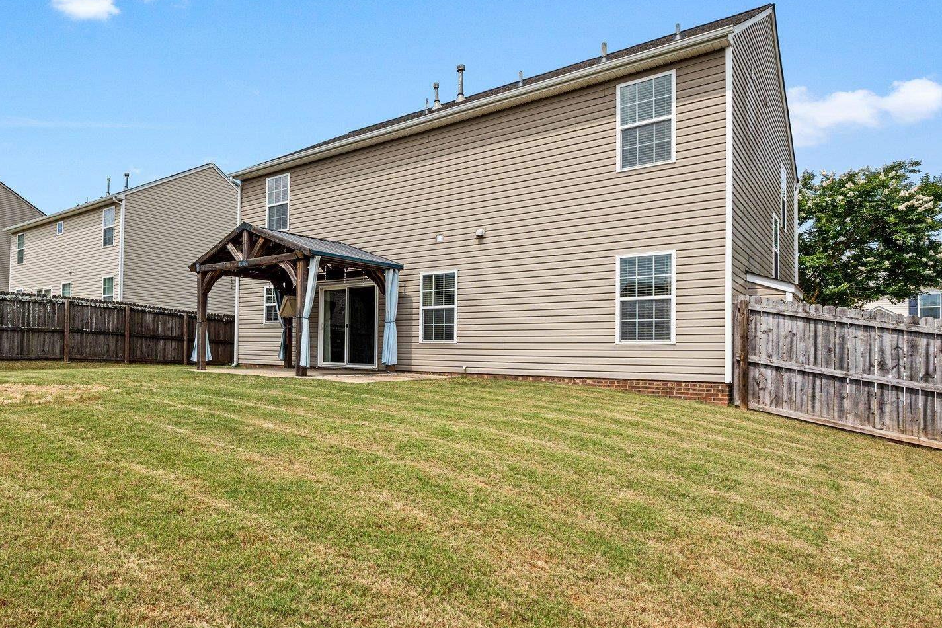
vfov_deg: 55.0
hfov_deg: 72.3
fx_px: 602
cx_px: 270
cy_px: 351
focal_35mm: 23
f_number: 9
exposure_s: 1/640
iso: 250
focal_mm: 16
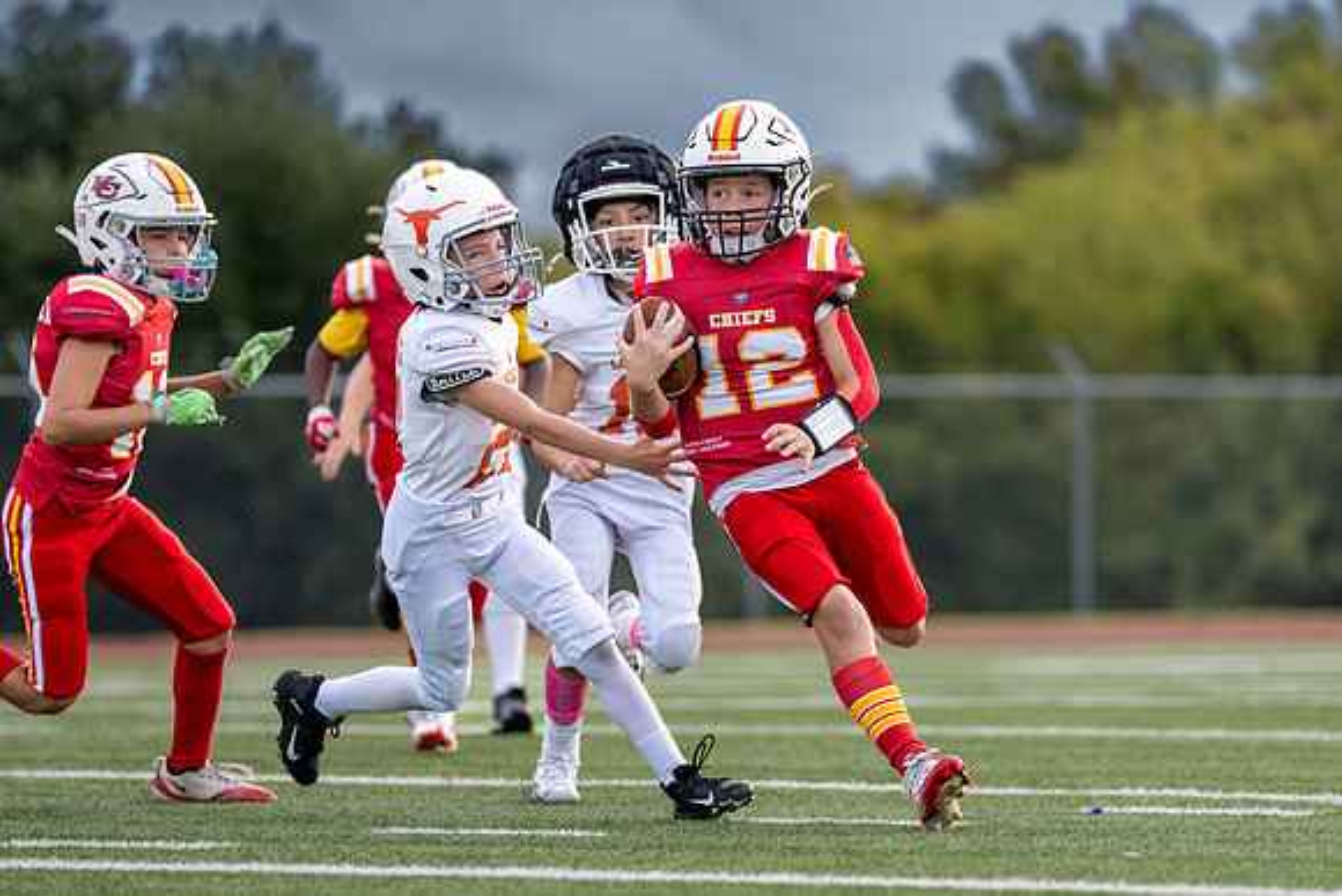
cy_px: 495
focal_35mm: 365
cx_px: 836
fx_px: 13590
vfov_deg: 3.8
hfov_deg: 5.7
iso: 400
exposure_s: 1/2000
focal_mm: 200
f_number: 2.8
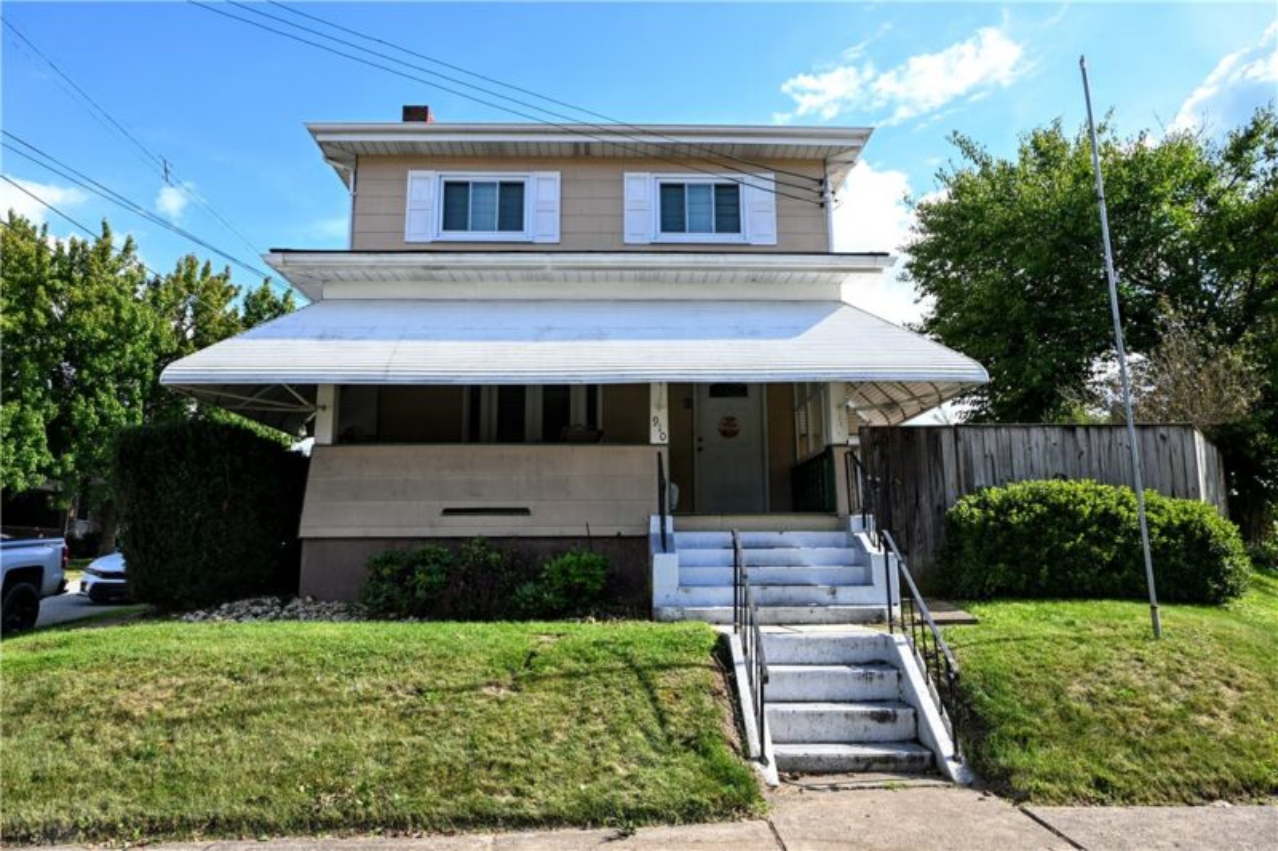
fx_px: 825
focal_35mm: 23
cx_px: 639
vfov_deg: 54.6
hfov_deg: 75.5
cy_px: 426
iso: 100
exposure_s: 1/125
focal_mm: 15.5
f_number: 8
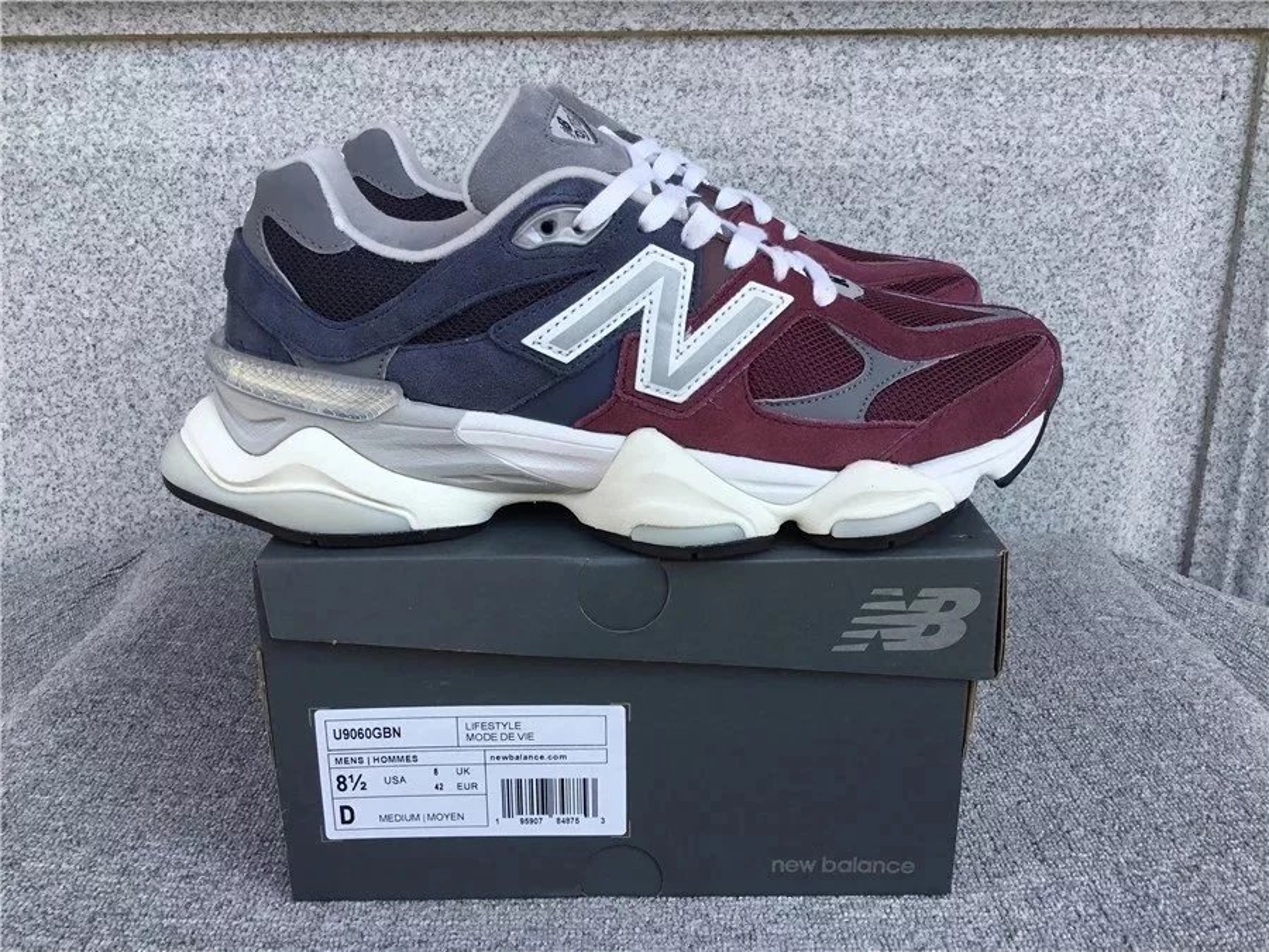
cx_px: 634
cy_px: 476
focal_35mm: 31
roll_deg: +1.2
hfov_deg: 58.4
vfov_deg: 45.4
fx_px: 1136
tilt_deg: -18.9
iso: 25
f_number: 2.4
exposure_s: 1/452
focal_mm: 3.3
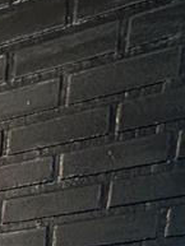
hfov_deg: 14.3
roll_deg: -1.0
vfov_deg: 14.7
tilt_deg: -15.7
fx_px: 619
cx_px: -179
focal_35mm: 87
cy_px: 584
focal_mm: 2.22
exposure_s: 1/120
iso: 250
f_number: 2.2
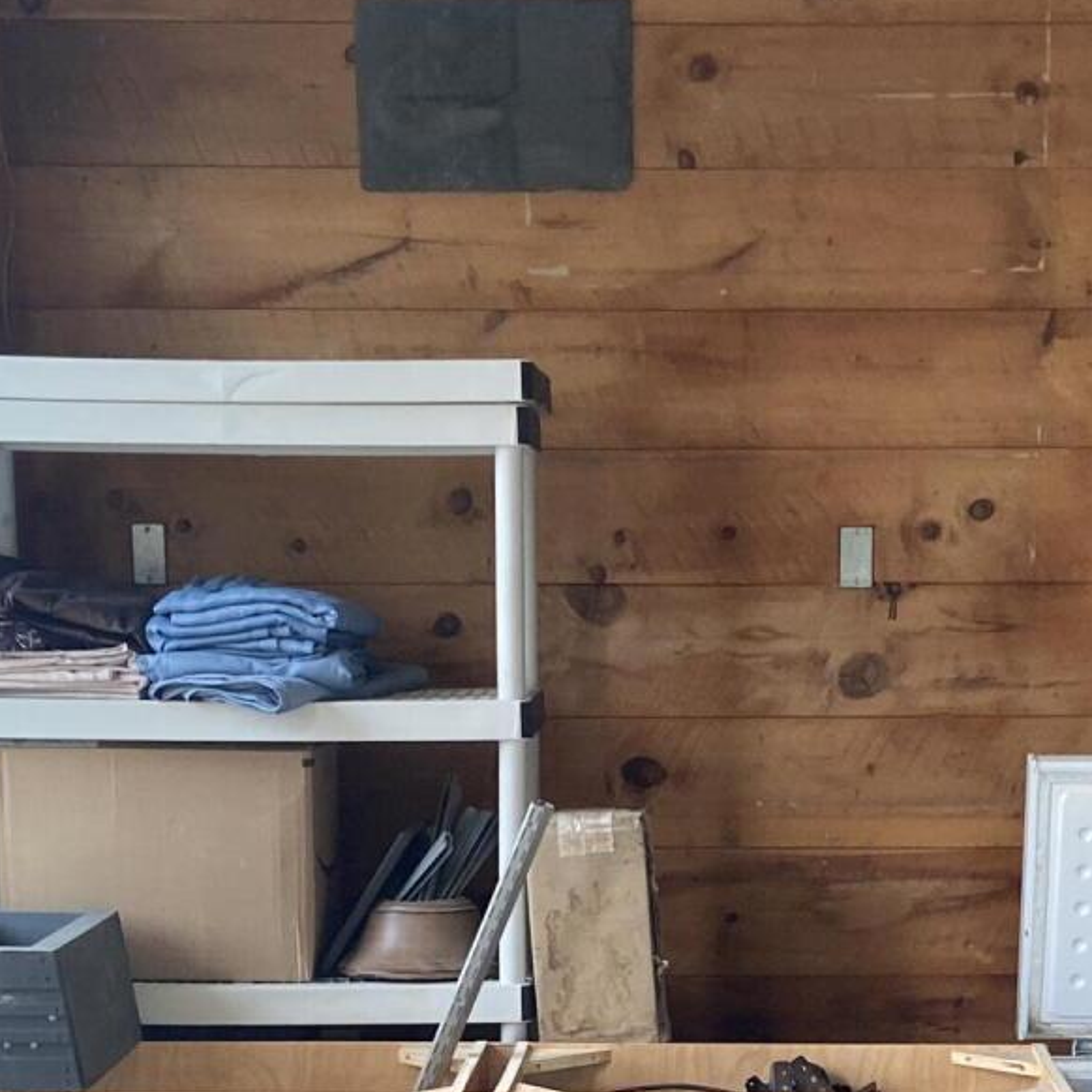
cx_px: 702
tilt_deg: -6.1
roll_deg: -0.7
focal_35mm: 79
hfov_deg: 21.9
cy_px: 1083
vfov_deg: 21.2
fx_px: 2820
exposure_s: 1/120
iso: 125
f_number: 1.8
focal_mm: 4.25
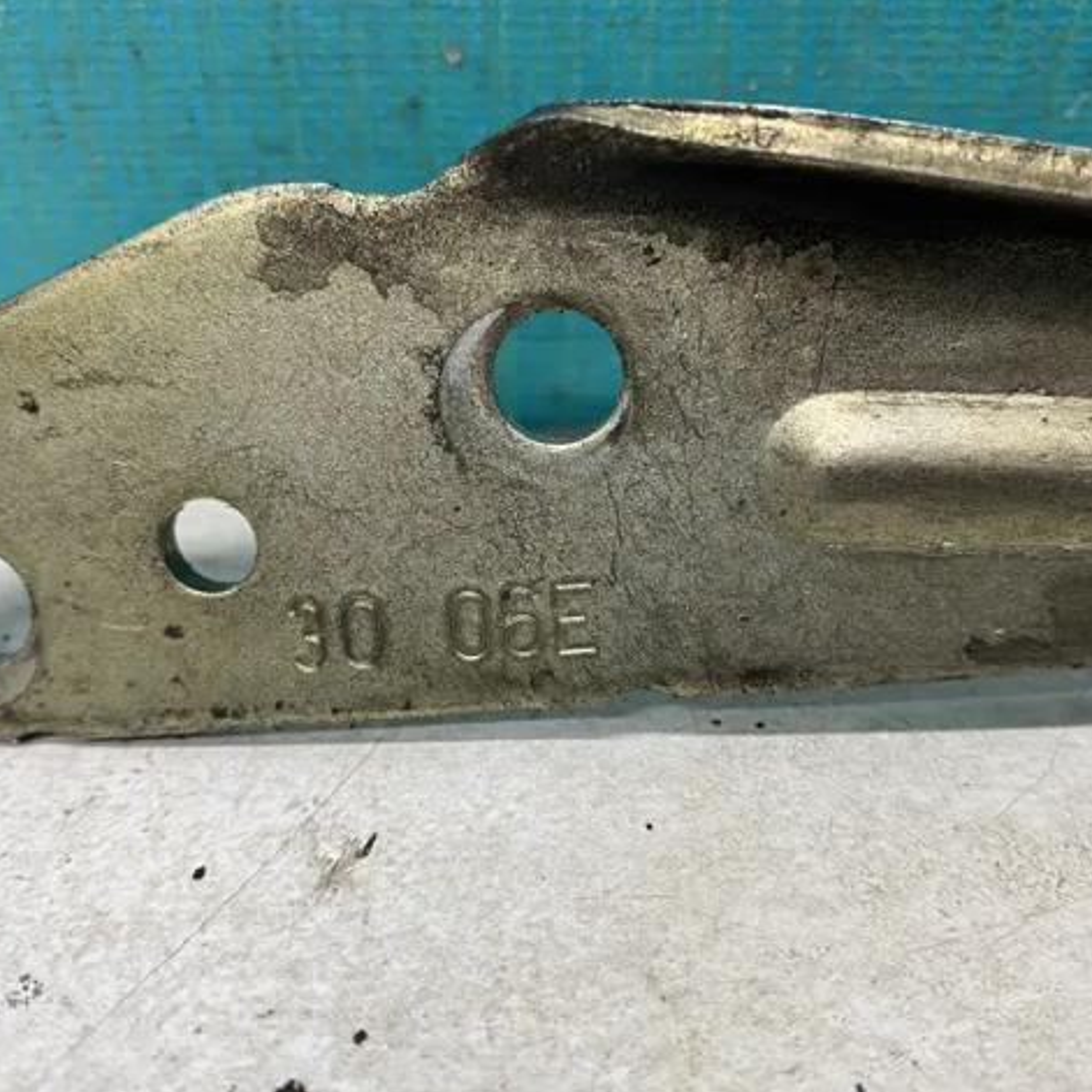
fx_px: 1071
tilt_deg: -35.0
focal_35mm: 30
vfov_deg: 54.0
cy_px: 554
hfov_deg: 54.0
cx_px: 573
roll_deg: -0.4
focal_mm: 4.25
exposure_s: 1/50
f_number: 1.8
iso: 100
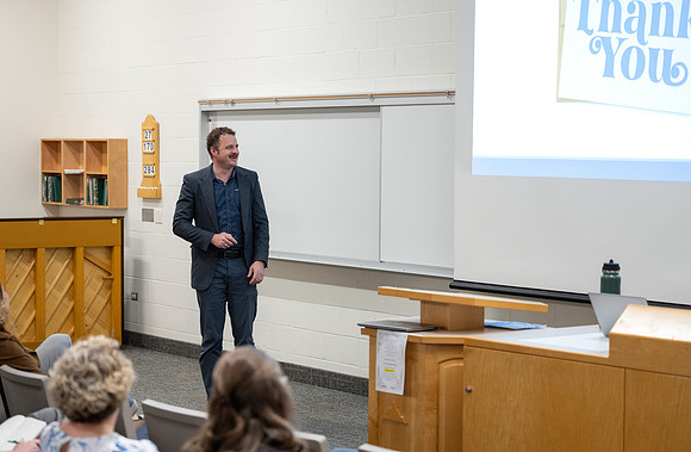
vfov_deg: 16.2
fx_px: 1587
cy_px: 260
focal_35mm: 83
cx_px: 300
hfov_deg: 24.5
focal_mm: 70
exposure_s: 1/200
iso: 1250
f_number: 2.8
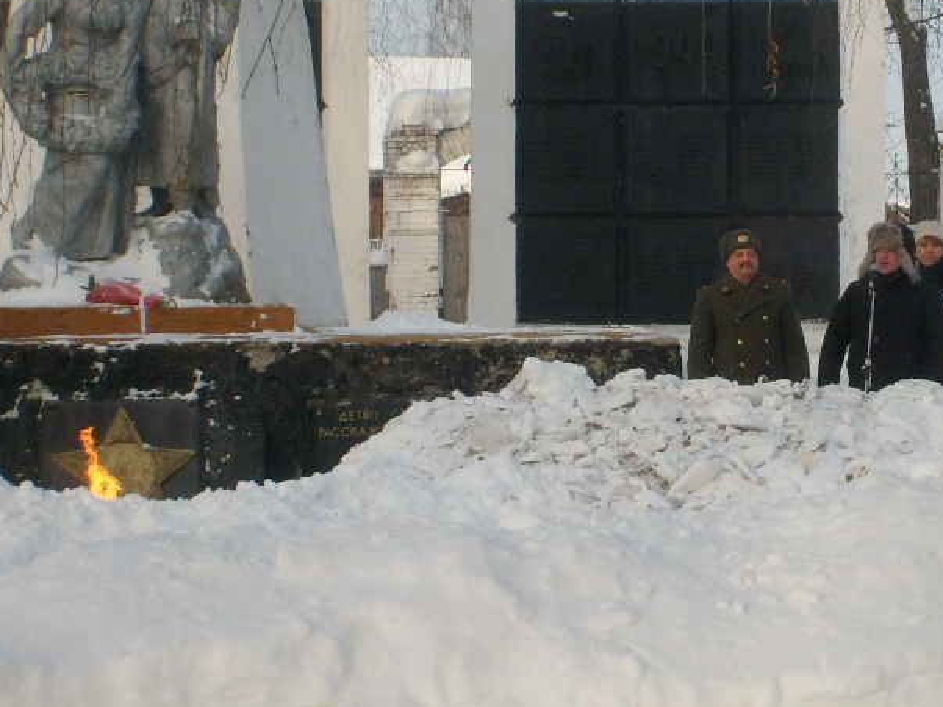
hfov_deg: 11.0
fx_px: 4903
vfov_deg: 8.2
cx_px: 713
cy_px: 177
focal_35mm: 180
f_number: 4.9
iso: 80
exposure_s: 1/500
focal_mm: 17.4
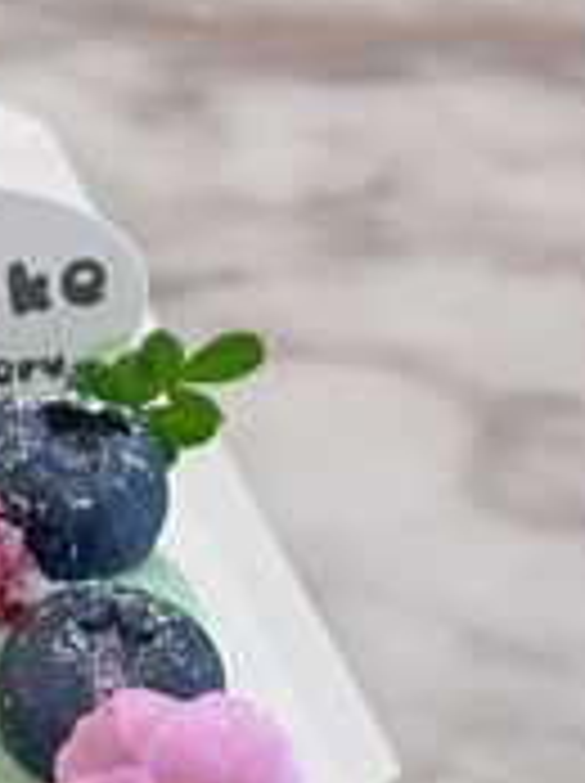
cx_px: -788
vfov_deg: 7.0
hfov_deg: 5.1
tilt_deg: -46.6
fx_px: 6393
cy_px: 760
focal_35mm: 283
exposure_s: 1/50
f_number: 1.78
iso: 160
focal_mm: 6.86
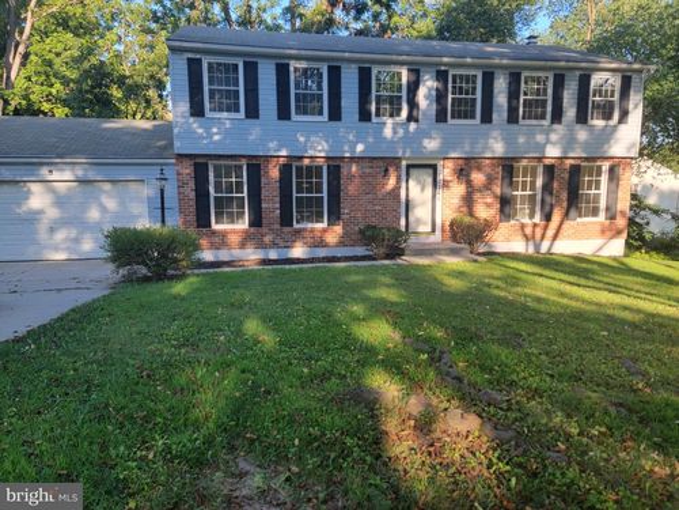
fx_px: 471
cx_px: 340
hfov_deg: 71.6
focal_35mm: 24
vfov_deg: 56.8
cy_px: 255
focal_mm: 6.7
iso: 20
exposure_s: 1/120
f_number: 1.8
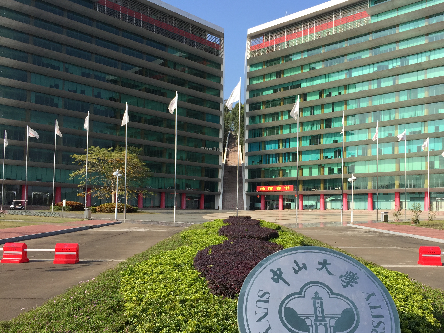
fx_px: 449
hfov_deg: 52.3
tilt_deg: +2.7
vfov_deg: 40.6
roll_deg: -2.2
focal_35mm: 35
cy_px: 196
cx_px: 266
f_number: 2.2
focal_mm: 4.15
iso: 32
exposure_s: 1/1276
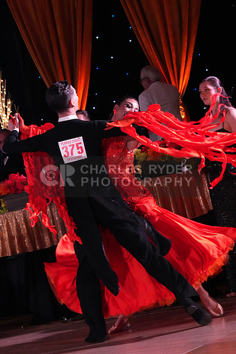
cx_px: 118
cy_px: 177
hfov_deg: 11.7
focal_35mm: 117
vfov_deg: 17.5
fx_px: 1150
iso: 8000
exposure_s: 1/400
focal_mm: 78
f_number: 5.6
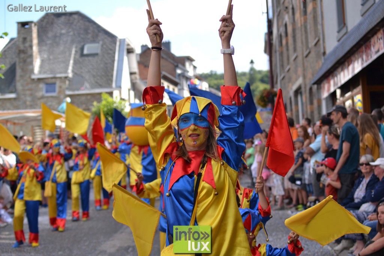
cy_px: 128
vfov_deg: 18.2
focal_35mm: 75
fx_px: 800
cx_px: 192
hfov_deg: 27.0
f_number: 3.5
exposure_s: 1/400
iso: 100
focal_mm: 50
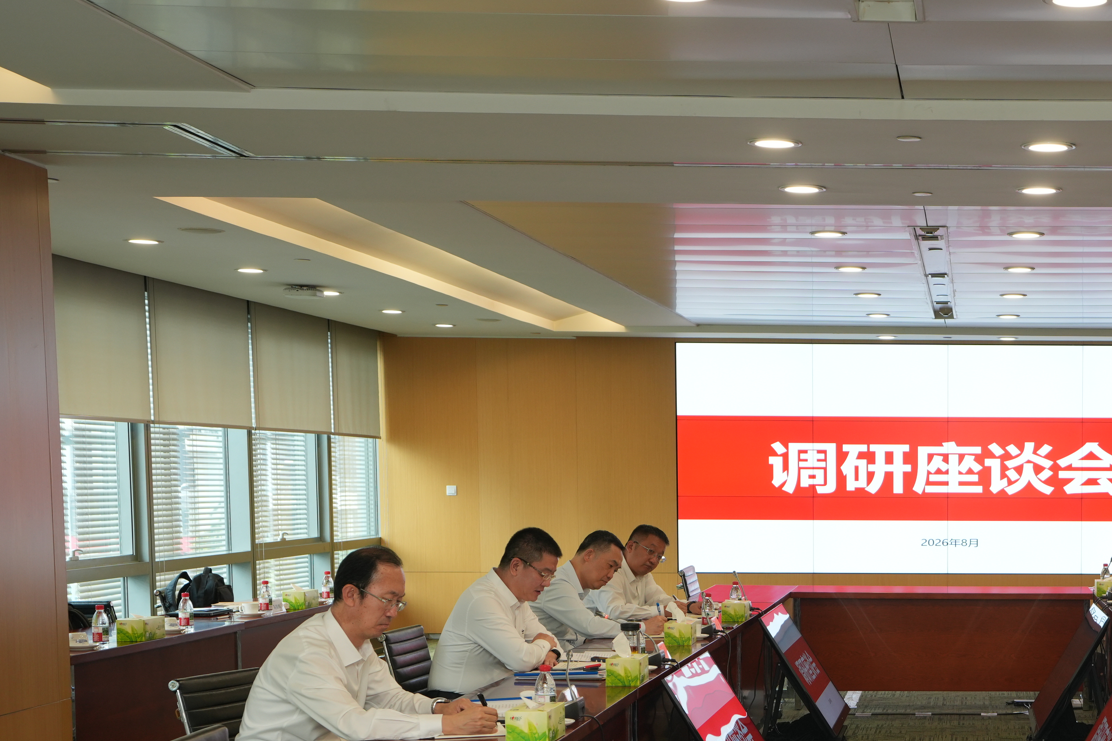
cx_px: 1022
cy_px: 645
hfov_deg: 28.4
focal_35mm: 68
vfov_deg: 19.7
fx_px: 2100
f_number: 4.5
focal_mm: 35
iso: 400
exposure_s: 1/30
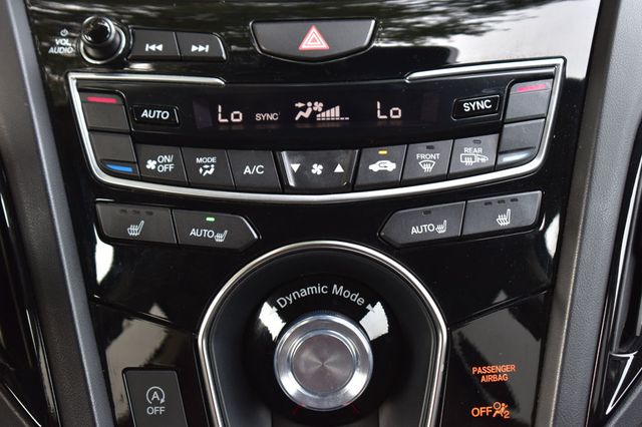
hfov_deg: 24.6
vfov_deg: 16.5
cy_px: 214
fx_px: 1470
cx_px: 321
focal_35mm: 82
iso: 400
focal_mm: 55
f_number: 7.1
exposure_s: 1/40
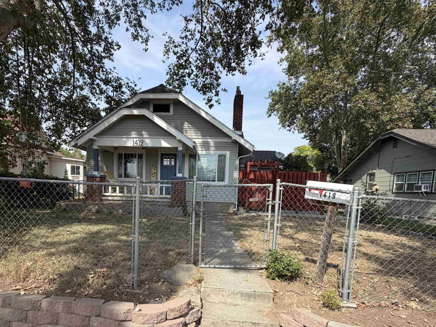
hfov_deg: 84.2
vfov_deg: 67.3
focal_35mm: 19
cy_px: 210
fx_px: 239
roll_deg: -1.6
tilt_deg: -5.3
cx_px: 190
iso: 40
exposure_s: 1/770
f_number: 2.2
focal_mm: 2.22
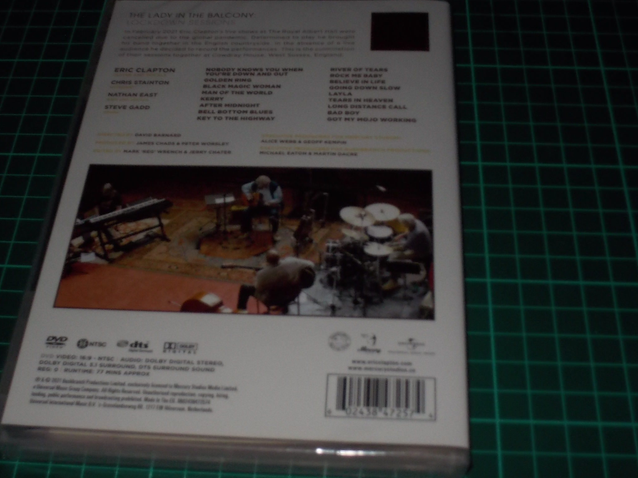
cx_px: 292
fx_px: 922
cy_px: 243
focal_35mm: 50
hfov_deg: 38.2
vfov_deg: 29.1
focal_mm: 6.4
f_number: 4.2
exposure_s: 1/30
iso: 200
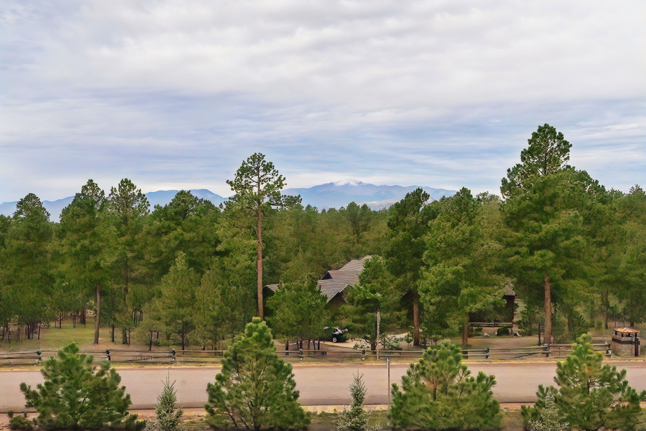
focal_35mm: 40
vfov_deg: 33.4
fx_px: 718
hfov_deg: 48.5
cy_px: 216
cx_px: 323
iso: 500
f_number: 11
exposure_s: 1/6400
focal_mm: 40
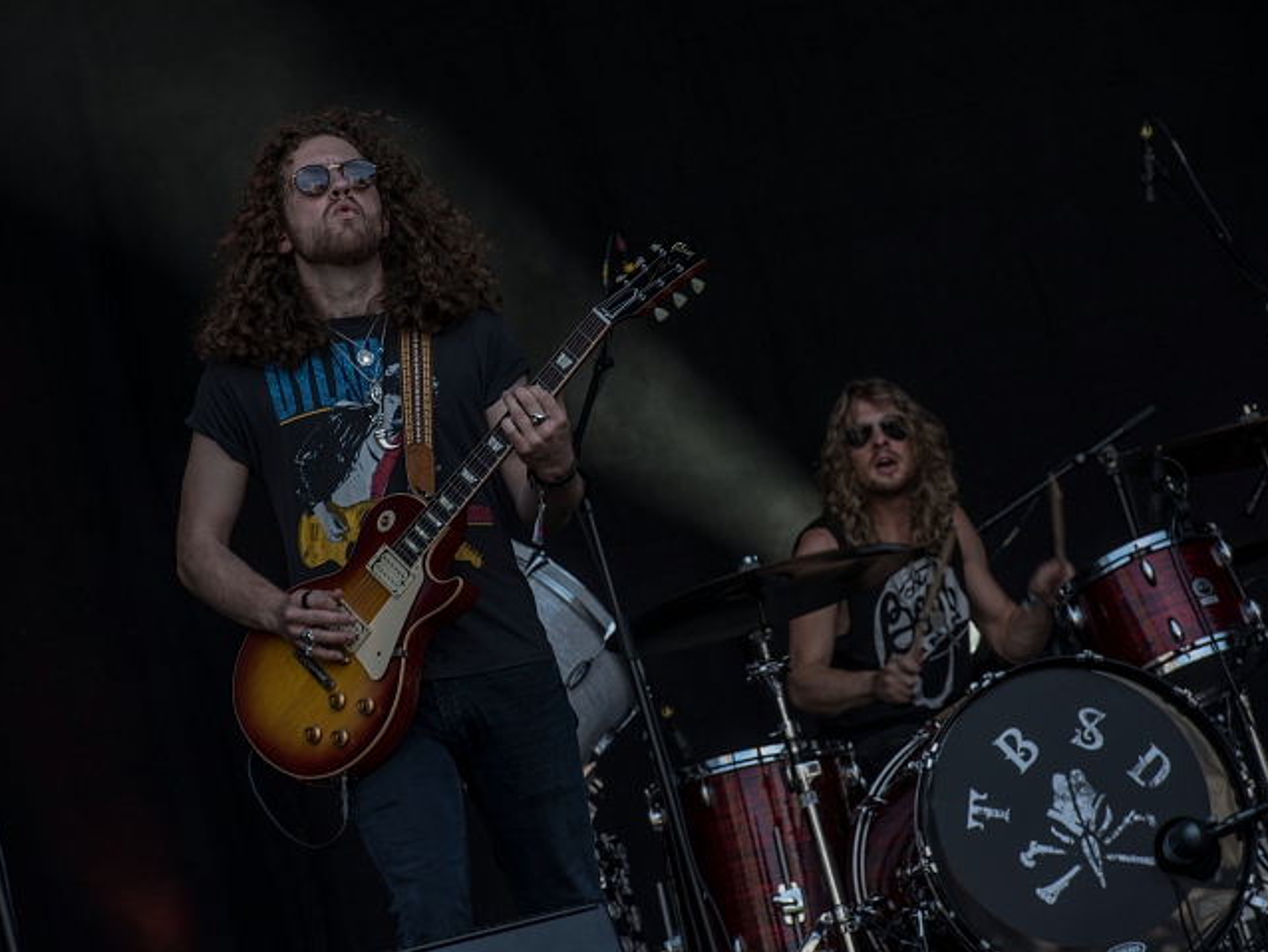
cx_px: 582
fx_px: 7952
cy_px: 476
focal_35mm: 217
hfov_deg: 9.1
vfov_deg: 6.9
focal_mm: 200
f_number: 8
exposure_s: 1/100
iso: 125
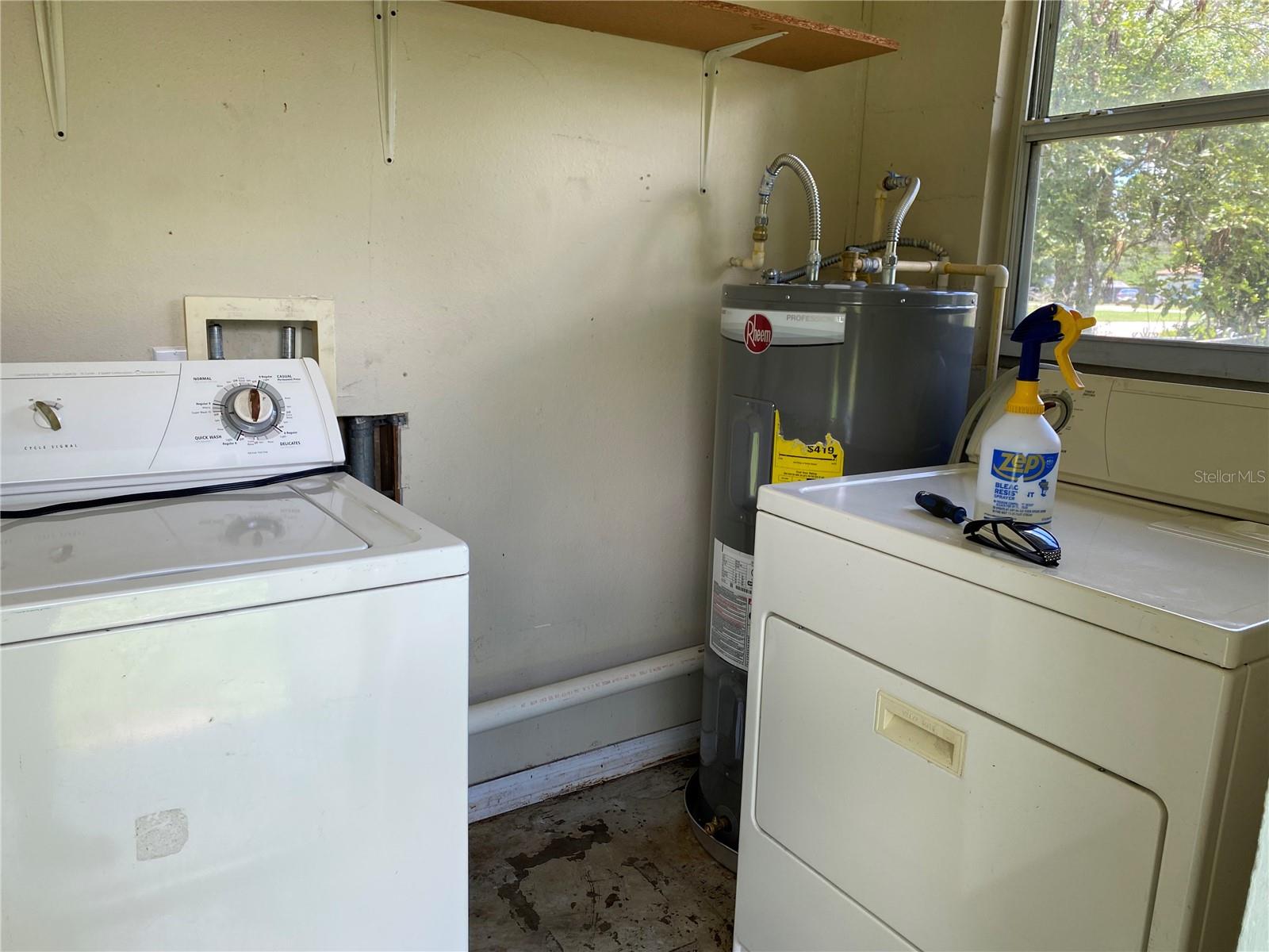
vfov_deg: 53.1
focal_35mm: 26
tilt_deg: -11.5
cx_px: 634
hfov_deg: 67.3
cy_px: 476
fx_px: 953
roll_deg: -1.8
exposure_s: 1/122
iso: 32
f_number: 1.8
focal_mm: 4.25
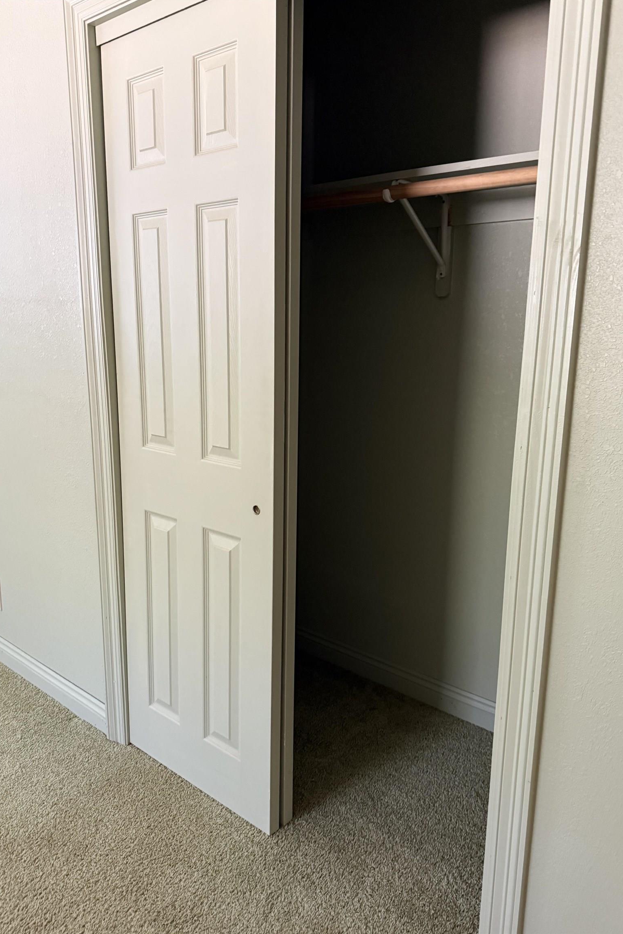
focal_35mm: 25
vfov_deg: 71.5
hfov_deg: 51.3
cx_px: 327
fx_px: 649
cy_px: 467
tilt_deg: -9.8
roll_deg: -2.5
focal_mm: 6.76
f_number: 1.78
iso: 640
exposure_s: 1/60
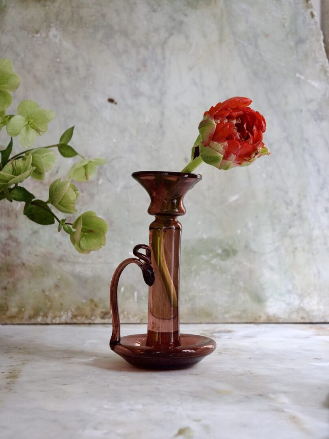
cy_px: 220
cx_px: 164
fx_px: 735
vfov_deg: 33.2
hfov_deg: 25.2
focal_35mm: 58
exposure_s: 1/60
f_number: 3.7
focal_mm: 29
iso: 500
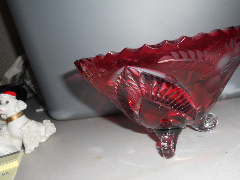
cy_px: 90
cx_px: 120
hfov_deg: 56.8
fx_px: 222
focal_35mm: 32
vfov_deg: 44.2
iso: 80
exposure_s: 1/25
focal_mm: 5.8
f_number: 8.8
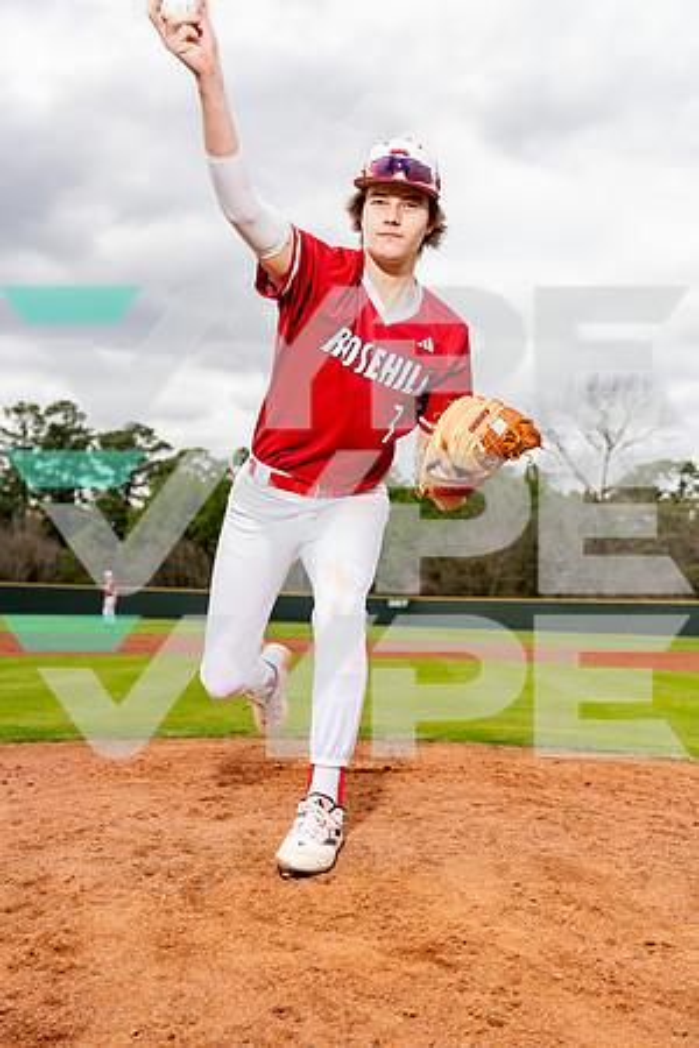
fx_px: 1252
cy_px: 524
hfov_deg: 31.2
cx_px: 350
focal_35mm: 43
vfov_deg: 45.4
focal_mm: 43
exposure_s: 1/250
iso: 100
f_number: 4
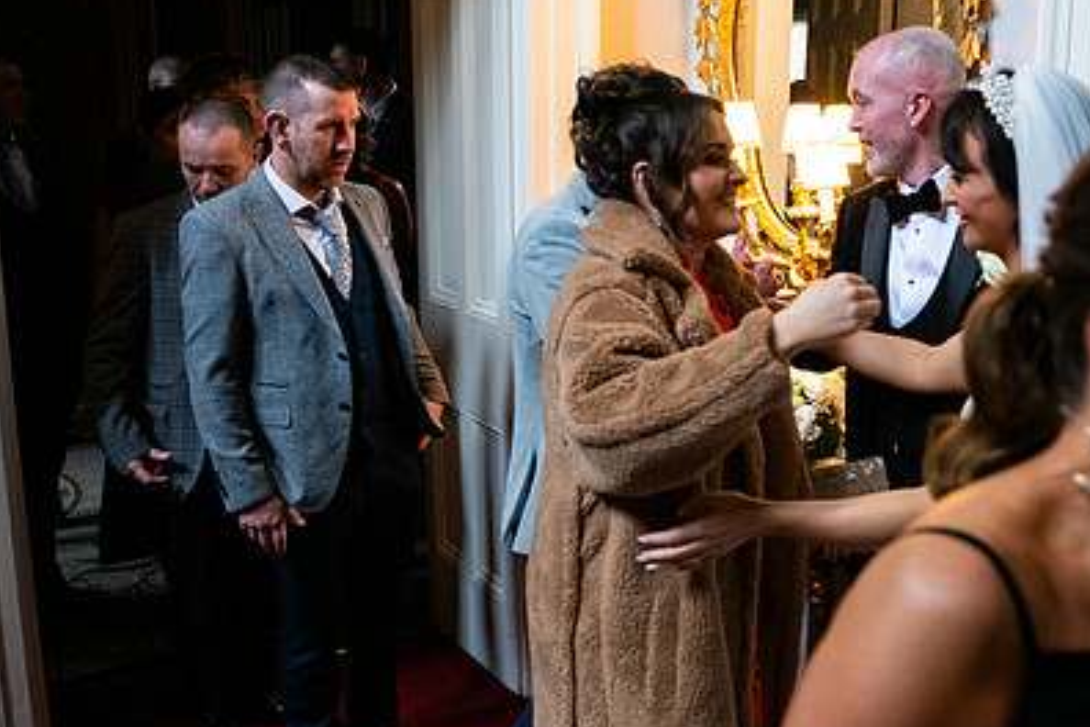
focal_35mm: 41
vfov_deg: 32.6
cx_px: 776
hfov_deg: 46.2
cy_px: 365
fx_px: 1241
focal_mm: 28
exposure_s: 1/160
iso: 1600
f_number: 3.5
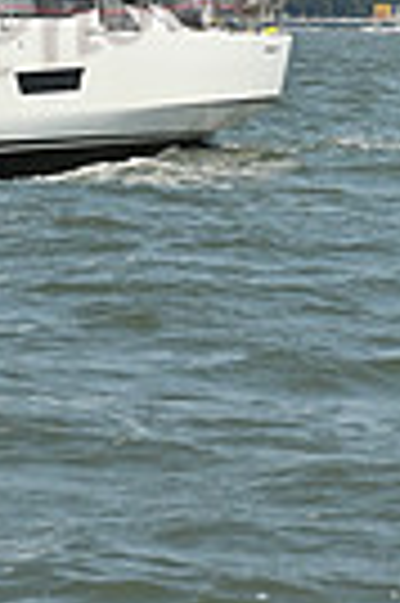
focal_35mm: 372
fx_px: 6216
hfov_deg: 3.7
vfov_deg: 5.4
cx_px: -263
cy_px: -662
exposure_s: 1/1250
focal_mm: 86
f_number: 9
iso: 320
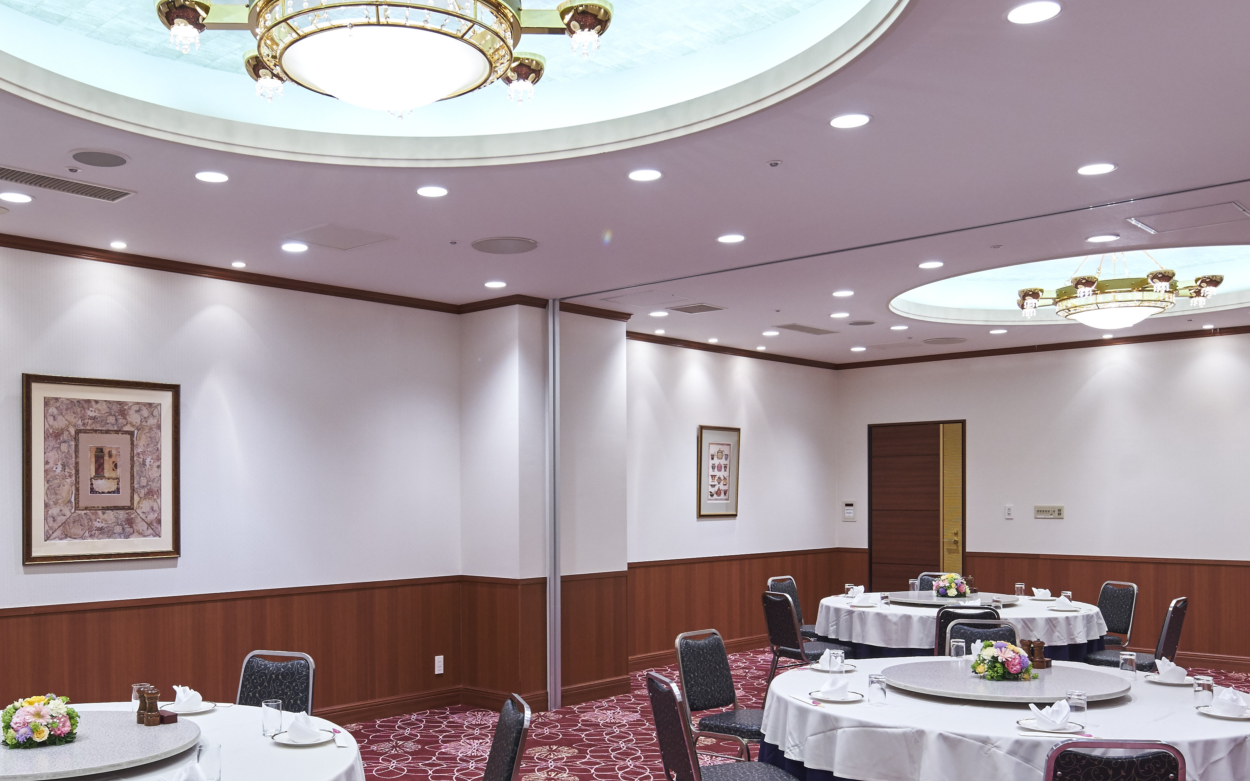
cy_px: 608
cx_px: 526
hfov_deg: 59.4
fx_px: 1090
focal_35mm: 32
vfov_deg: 38.2
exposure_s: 1/8
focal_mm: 17
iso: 400
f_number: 8
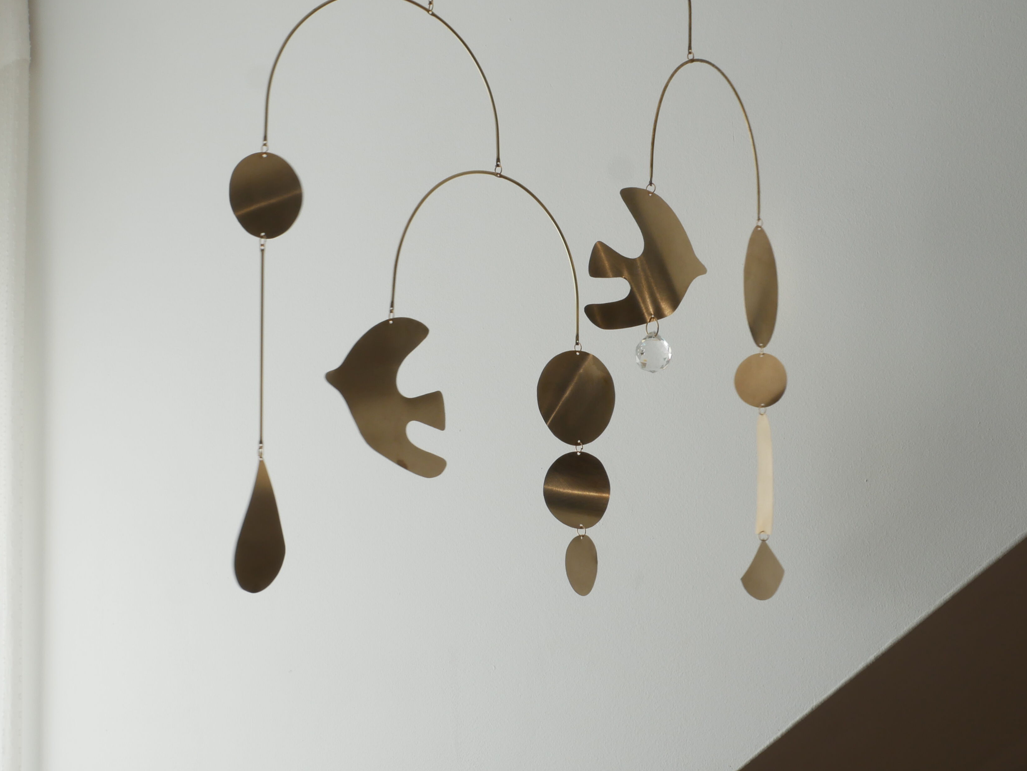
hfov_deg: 27.8
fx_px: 2078
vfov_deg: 21.0
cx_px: 533
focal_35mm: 70
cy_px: 317
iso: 200
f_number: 18
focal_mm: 25
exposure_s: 1/13
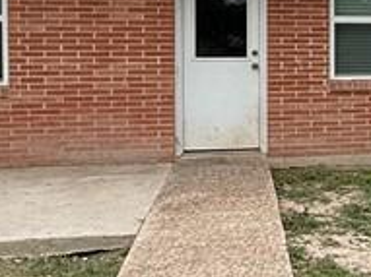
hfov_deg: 23.5
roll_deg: +0.4
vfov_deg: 19.4
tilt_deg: -1.1
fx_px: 803
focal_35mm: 75
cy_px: 62
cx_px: 460
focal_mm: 2.22
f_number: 2.2
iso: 50
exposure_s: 1/664
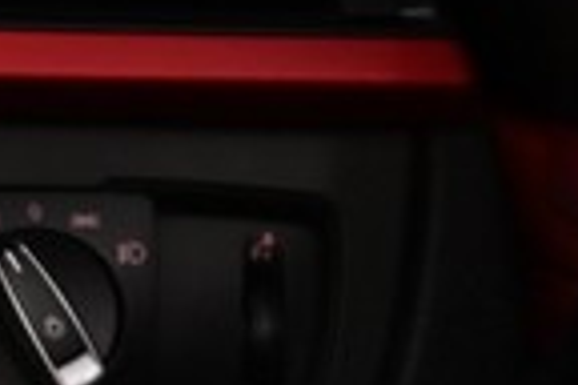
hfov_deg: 5.2
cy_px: 323
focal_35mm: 375
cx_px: -1260
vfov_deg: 3.7
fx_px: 6020
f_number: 5.6
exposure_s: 1/45
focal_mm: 33
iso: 800
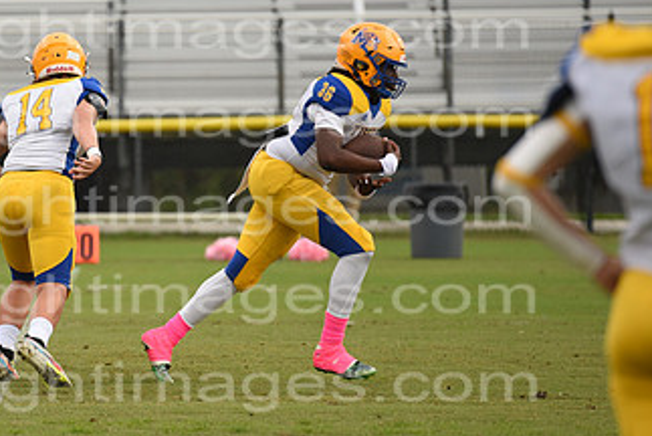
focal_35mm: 359
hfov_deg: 5.7
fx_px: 6508
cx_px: 79
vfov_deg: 3.8
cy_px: 167
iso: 400
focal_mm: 200
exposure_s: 1/640
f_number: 4
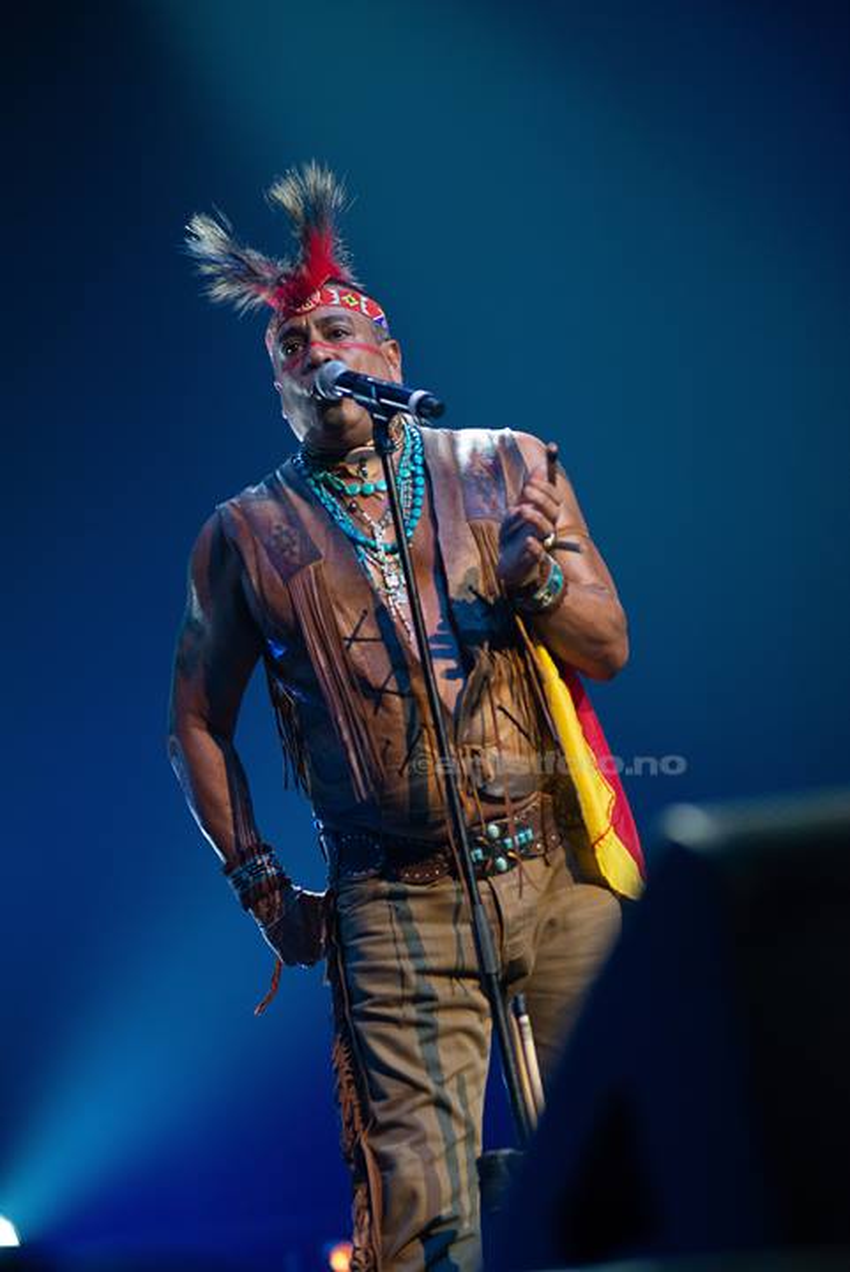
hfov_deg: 12.2
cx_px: 425
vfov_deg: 18.3
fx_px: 3961
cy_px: 636
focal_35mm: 112
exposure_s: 1/640
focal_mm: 112
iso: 1600
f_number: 3.5
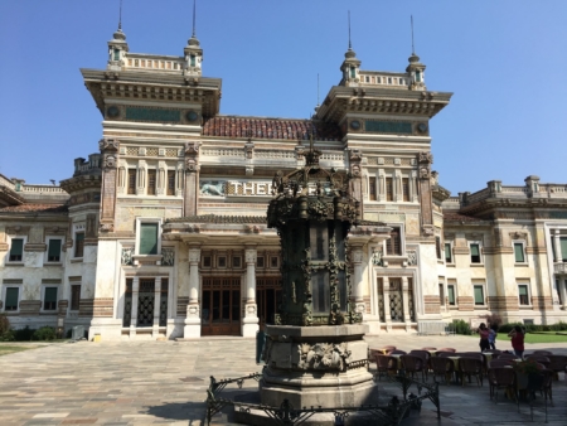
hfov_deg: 61.6
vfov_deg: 48.3
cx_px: 284
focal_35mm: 29
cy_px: 213
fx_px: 475
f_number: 2.2
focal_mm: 4.15
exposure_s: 1/1637
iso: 25
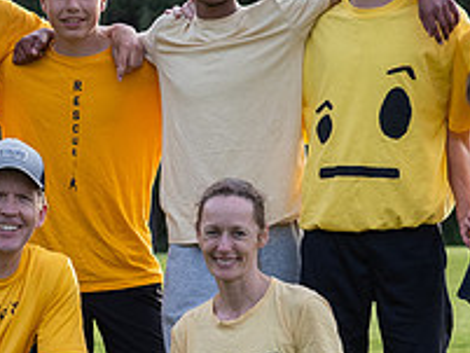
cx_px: 138
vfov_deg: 5.2
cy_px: 272
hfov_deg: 6.9
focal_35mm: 288
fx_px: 3913
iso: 640
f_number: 3.5
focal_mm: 50
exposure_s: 1/800
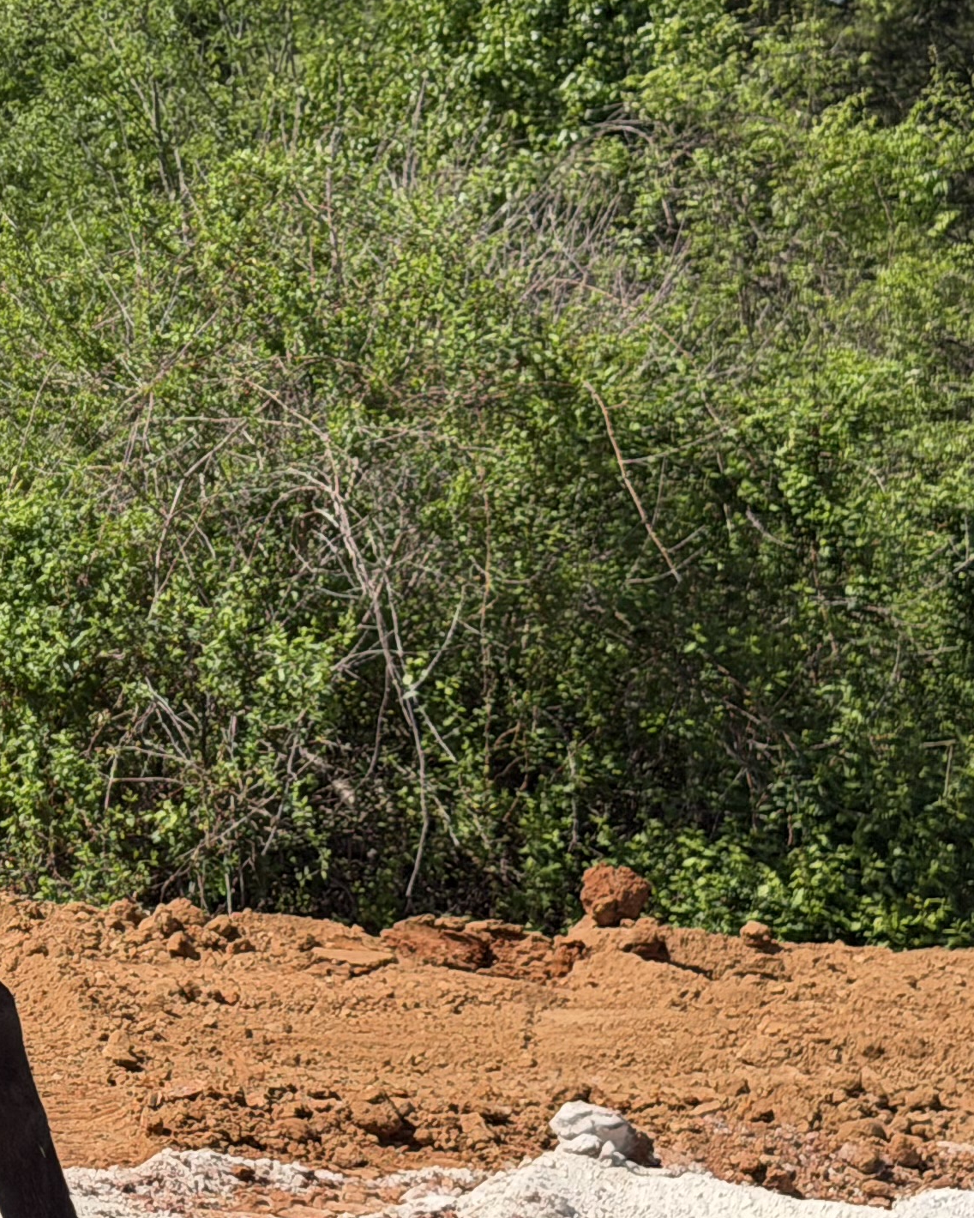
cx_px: -722
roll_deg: -0.9
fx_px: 4792
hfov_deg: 10.9
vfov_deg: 14.5
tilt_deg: -3.1
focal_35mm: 133
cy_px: 520
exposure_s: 1/4587
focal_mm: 6.76
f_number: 1.78
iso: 80
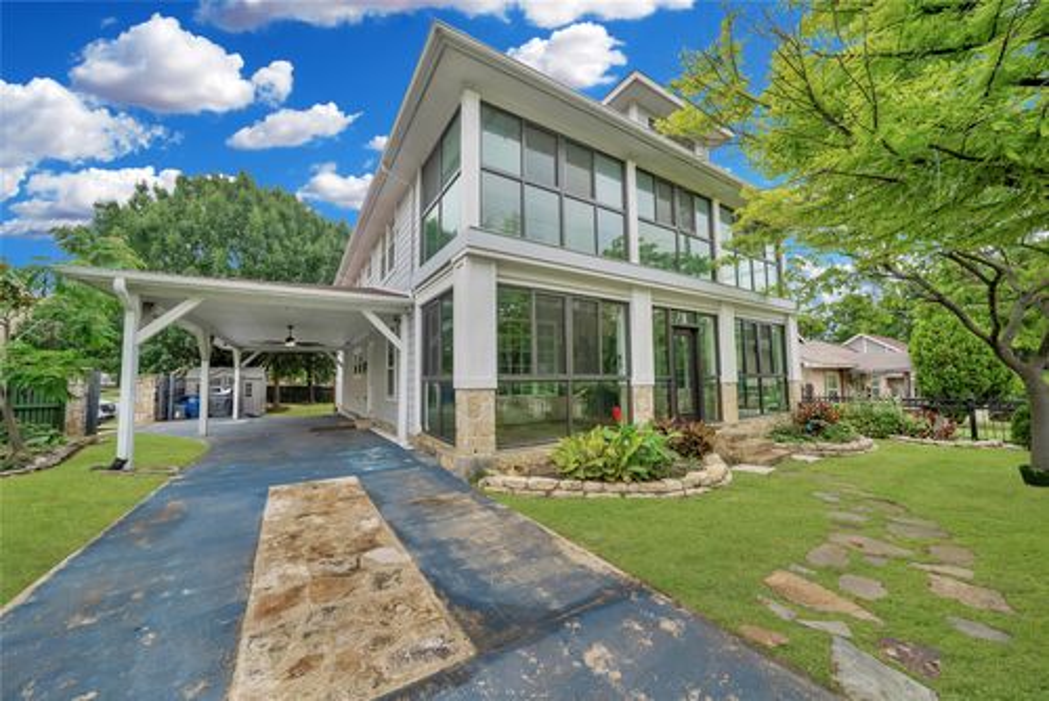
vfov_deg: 90.1
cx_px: 524
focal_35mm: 12
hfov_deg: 112.6
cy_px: 350
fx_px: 350
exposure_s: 1/125
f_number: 9
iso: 500
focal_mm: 12
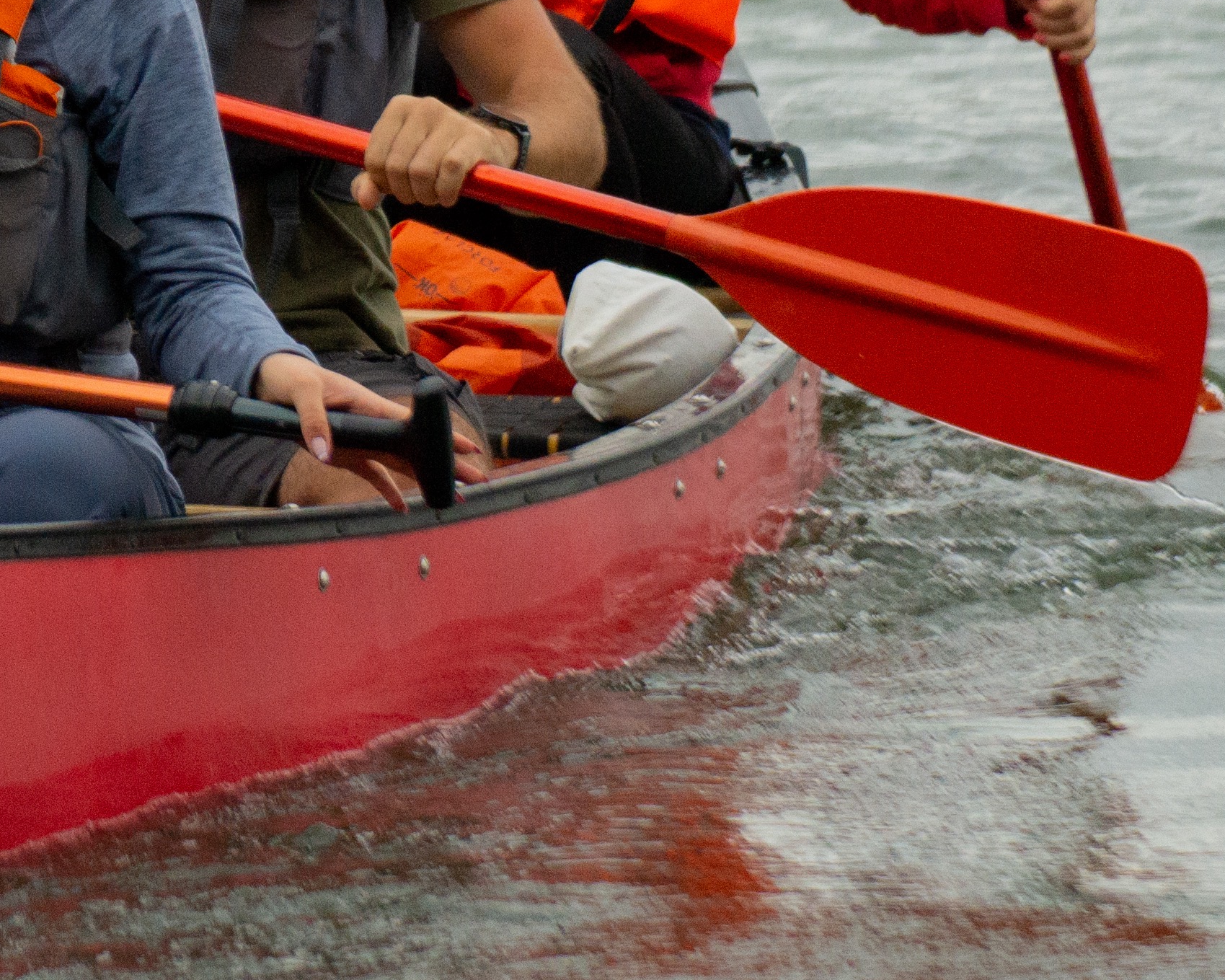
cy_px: -57
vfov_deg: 3.2
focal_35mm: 477
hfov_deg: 4.0
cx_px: -23
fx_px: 17303
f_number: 4.5
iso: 1600
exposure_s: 1/2000
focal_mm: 125
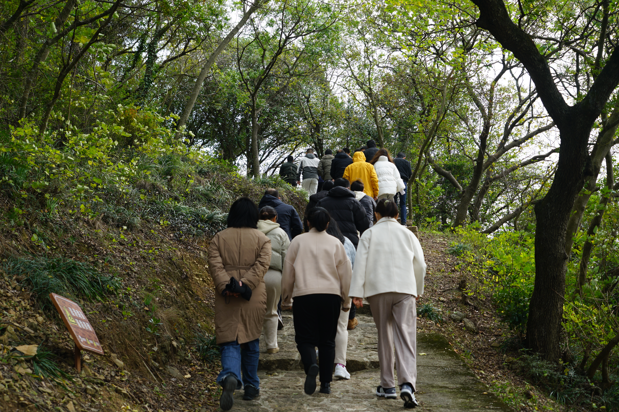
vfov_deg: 25.5
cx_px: 310
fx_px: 911
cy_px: 206
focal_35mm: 53
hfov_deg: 37.5
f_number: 6.3
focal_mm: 53
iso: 100
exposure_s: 1/80
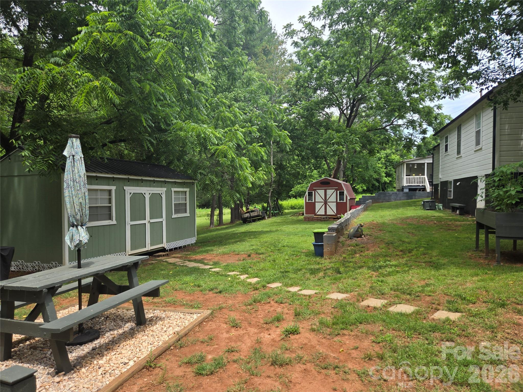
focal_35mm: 23
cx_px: 262
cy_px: 196
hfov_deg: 73.9
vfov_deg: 58.9
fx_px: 347
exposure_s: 1/629
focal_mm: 5.4
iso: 25
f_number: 1.8
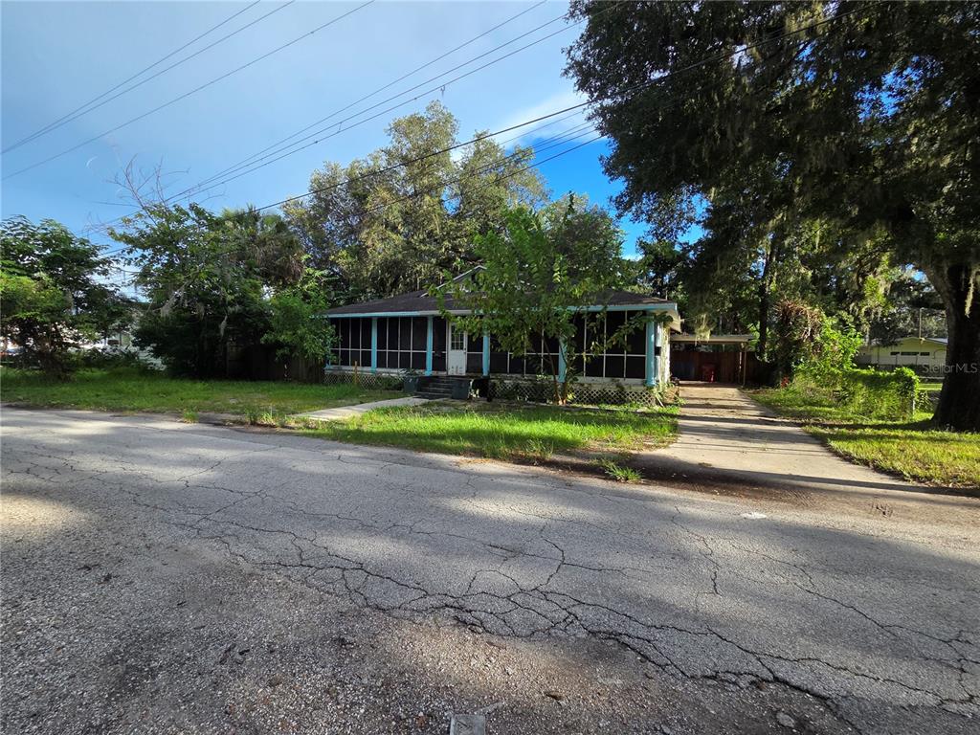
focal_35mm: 13
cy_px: 368
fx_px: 368
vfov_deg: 89.9
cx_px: 490
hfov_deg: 106.2
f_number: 2.2
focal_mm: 2.2
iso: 50
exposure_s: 1/736
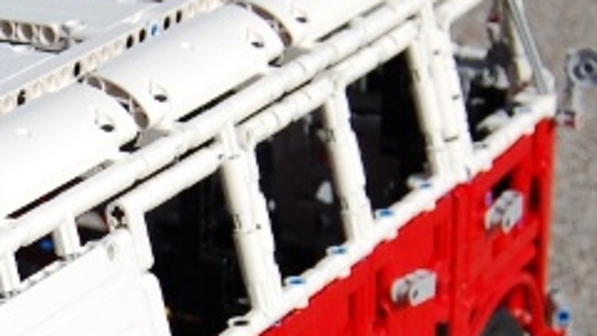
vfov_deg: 7.9
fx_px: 2422
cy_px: 388
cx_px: -35
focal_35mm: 153
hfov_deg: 13.8
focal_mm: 26
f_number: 4.2
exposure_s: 1/2500
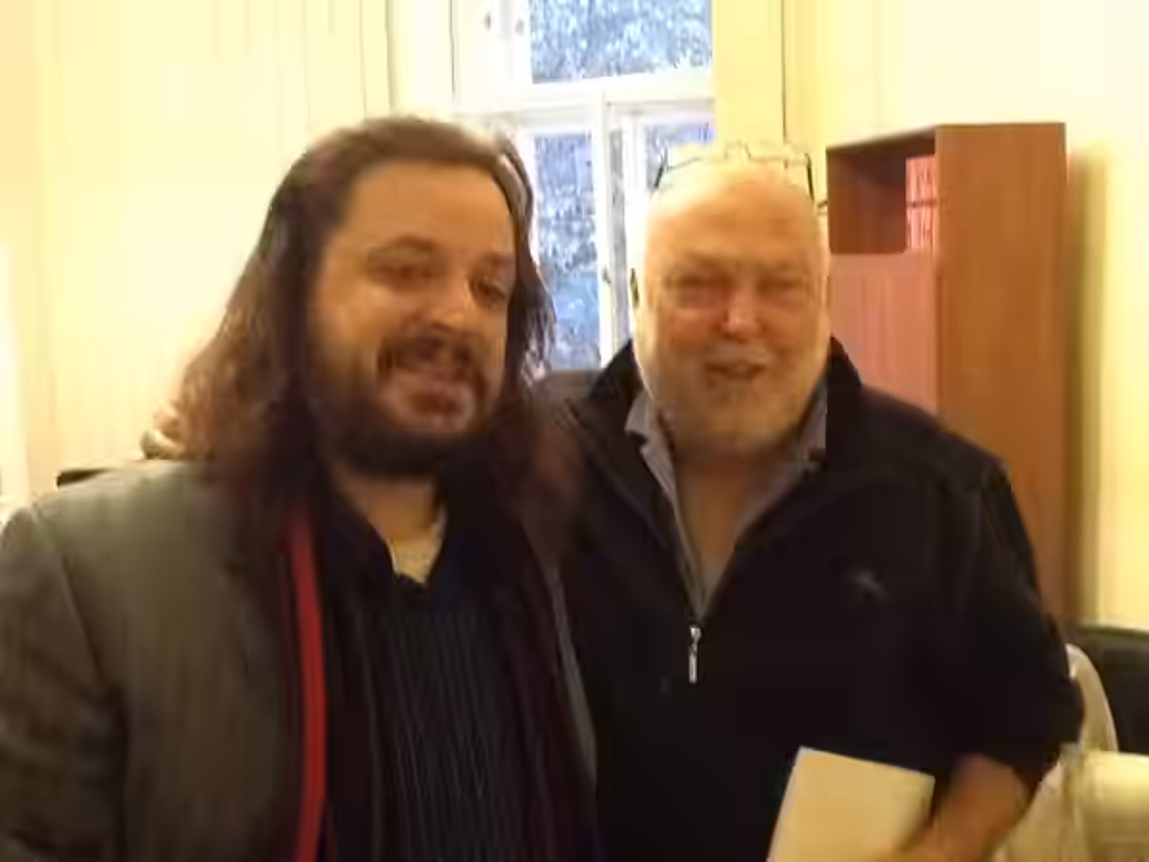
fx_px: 1460
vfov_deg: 32.9
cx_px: 574
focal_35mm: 44
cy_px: 431
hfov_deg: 42.9
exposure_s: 1/15
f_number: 2.4
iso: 640
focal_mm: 2.03
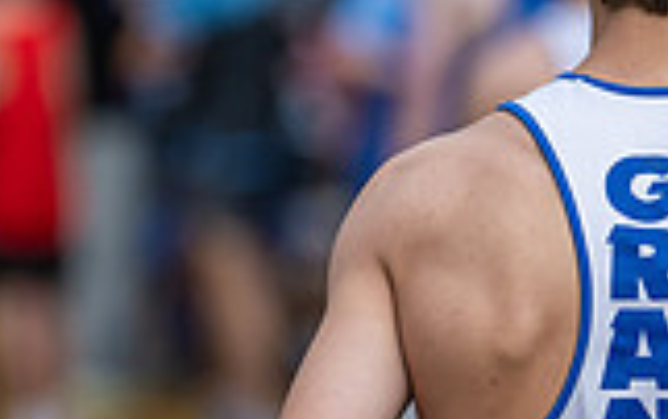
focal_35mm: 758
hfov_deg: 2.8
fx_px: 13814
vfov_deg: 1.7
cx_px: 615
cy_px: 416
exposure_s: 1/800
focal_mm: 170
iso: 200
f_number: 2.8
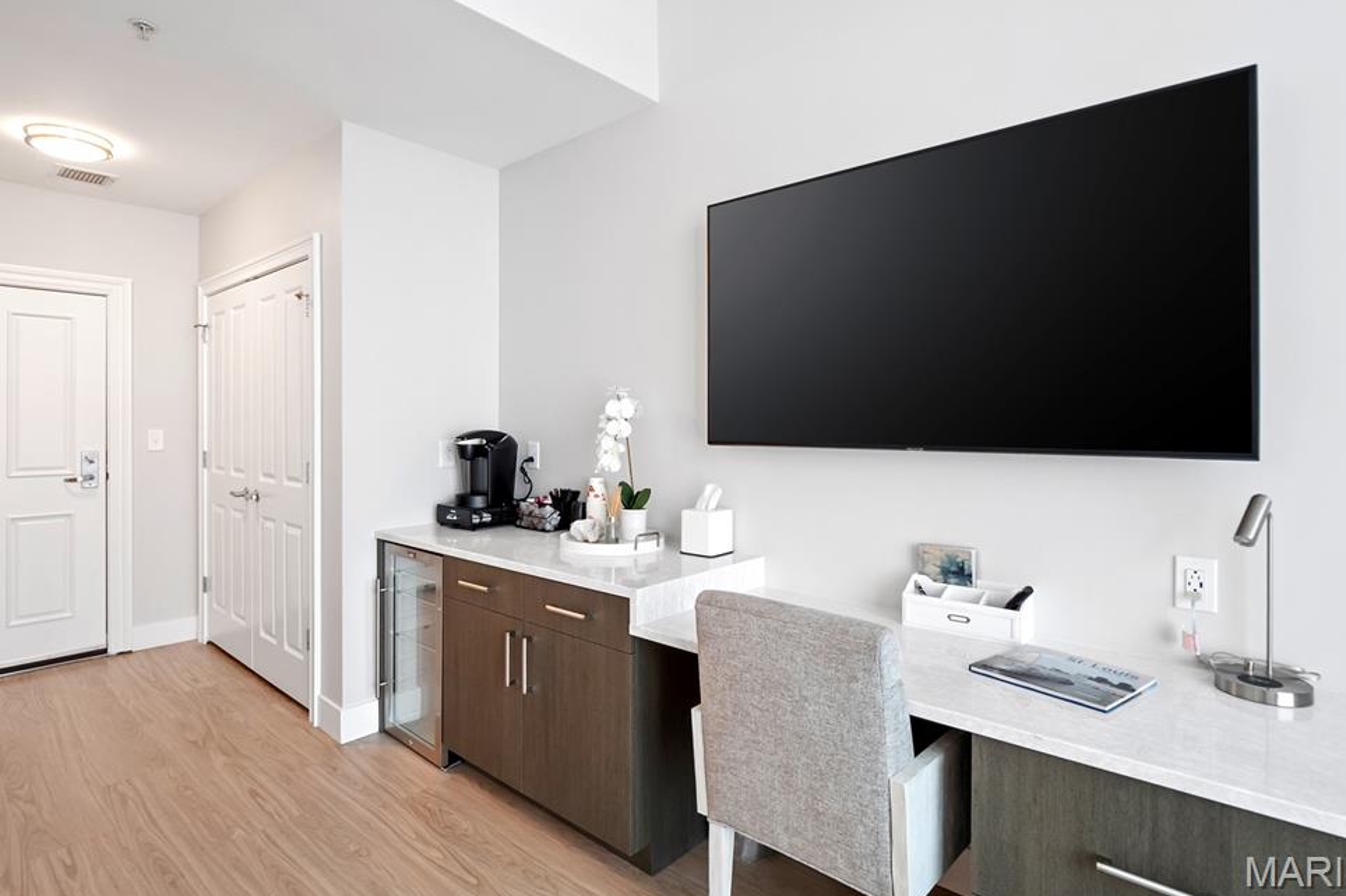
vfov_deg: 70.4
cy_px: 426
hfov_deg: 93.3
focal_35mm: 17
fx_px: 635
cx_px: 670
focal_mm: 8
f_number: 8
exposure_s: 1/5
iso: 400
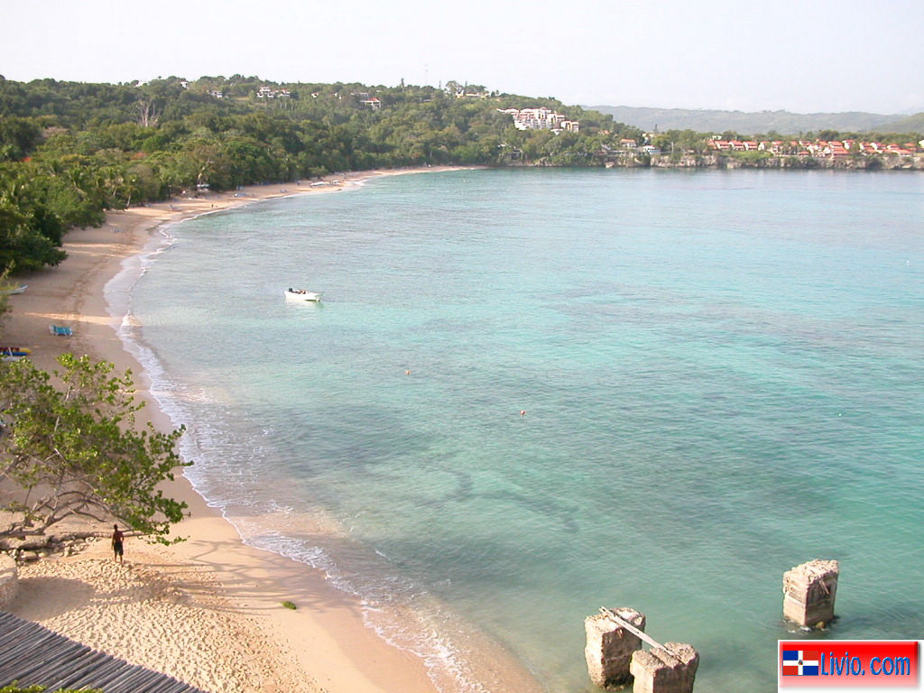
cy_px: 346
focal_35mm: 37
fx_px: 988
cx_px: 462
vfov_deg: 38.7
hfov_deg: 50.1
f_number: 2.7
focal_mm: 5.6
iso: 100
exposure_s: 1/676
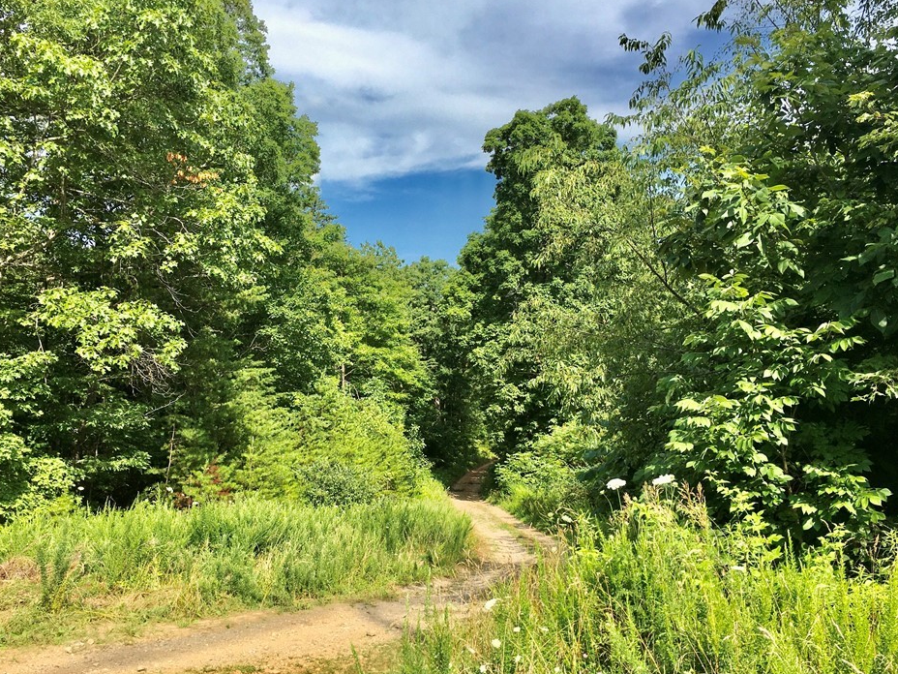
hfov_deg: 56.8
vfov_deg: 44.1
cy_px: 320
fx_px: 830
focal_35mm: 32
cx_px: 415
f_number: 2.2
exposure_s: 1/1603
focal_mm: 4.15
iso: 25
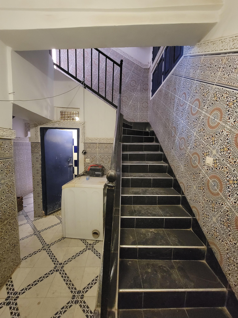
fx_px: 119
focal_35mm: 13
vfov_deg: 106.2
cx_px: 119
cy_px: 159
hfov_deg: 89.9
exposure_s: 1/25
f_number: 2.2
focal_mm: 2.2
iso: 1000
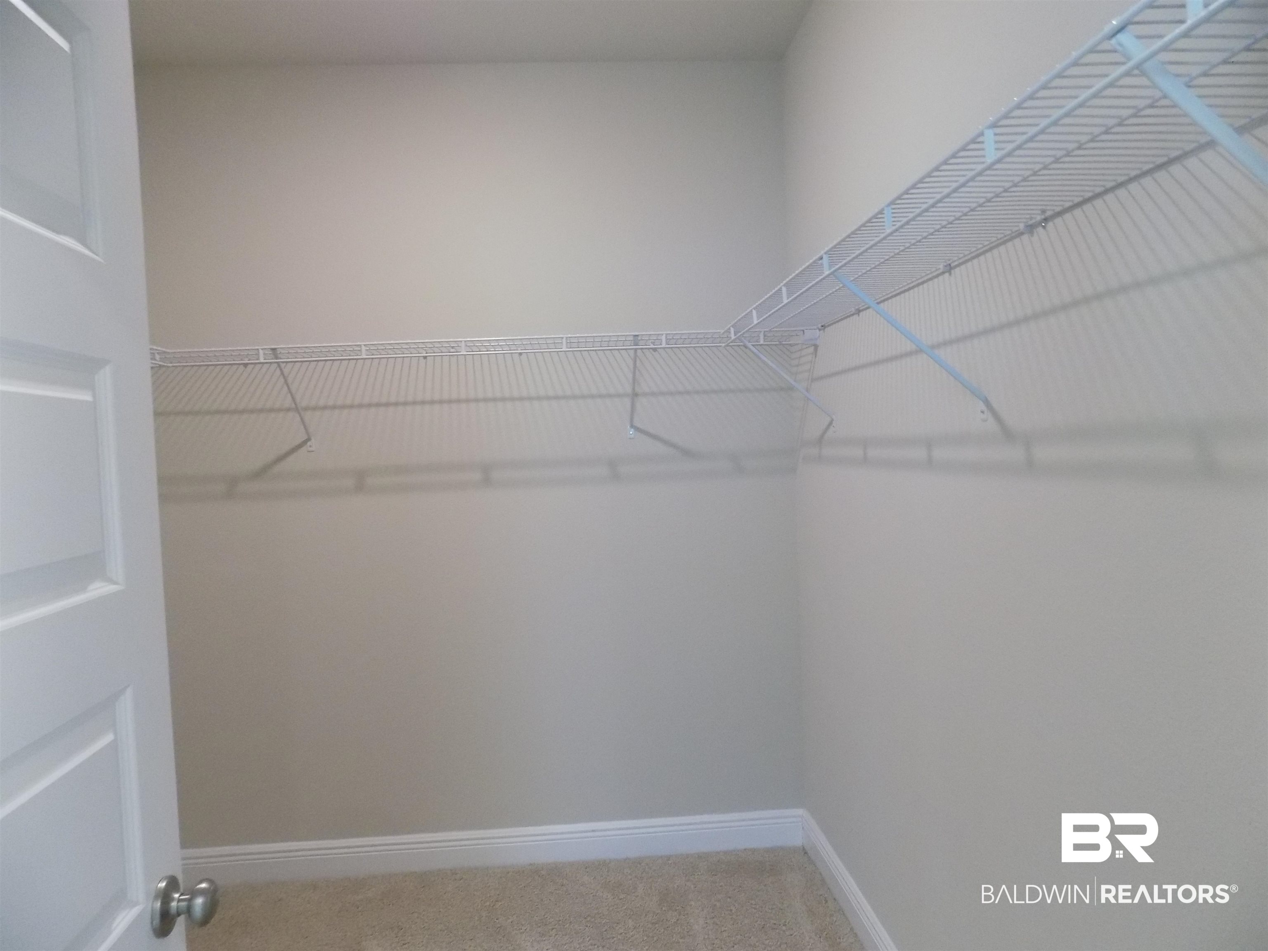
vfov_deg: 58.9
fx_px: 843
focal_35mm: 23
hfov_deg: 73.9
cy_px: 476
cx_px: 634
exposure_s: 1/25
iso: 400
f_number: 3.1
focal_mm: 4
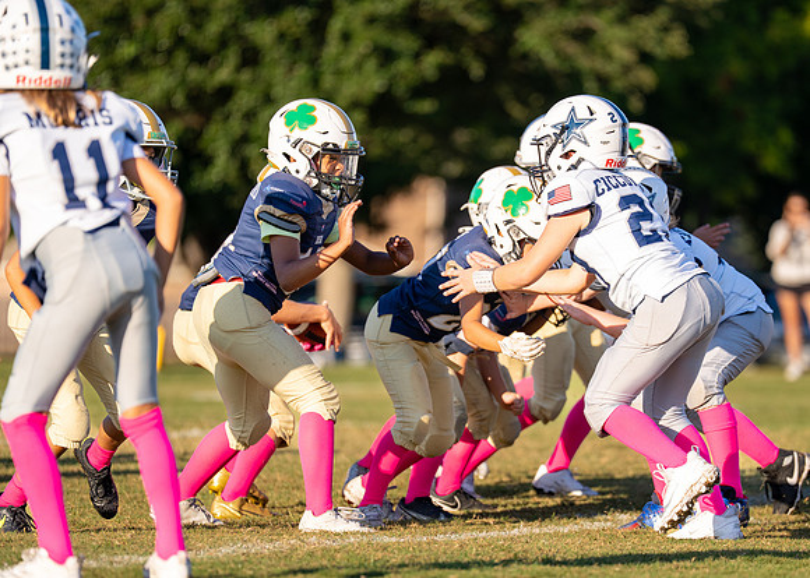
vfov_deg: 5.2
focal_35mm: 277
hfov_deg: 7.3
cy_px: 378
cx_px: 510
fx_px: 6369
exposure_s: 1/2500
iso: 200
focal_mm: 200
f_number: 2.8
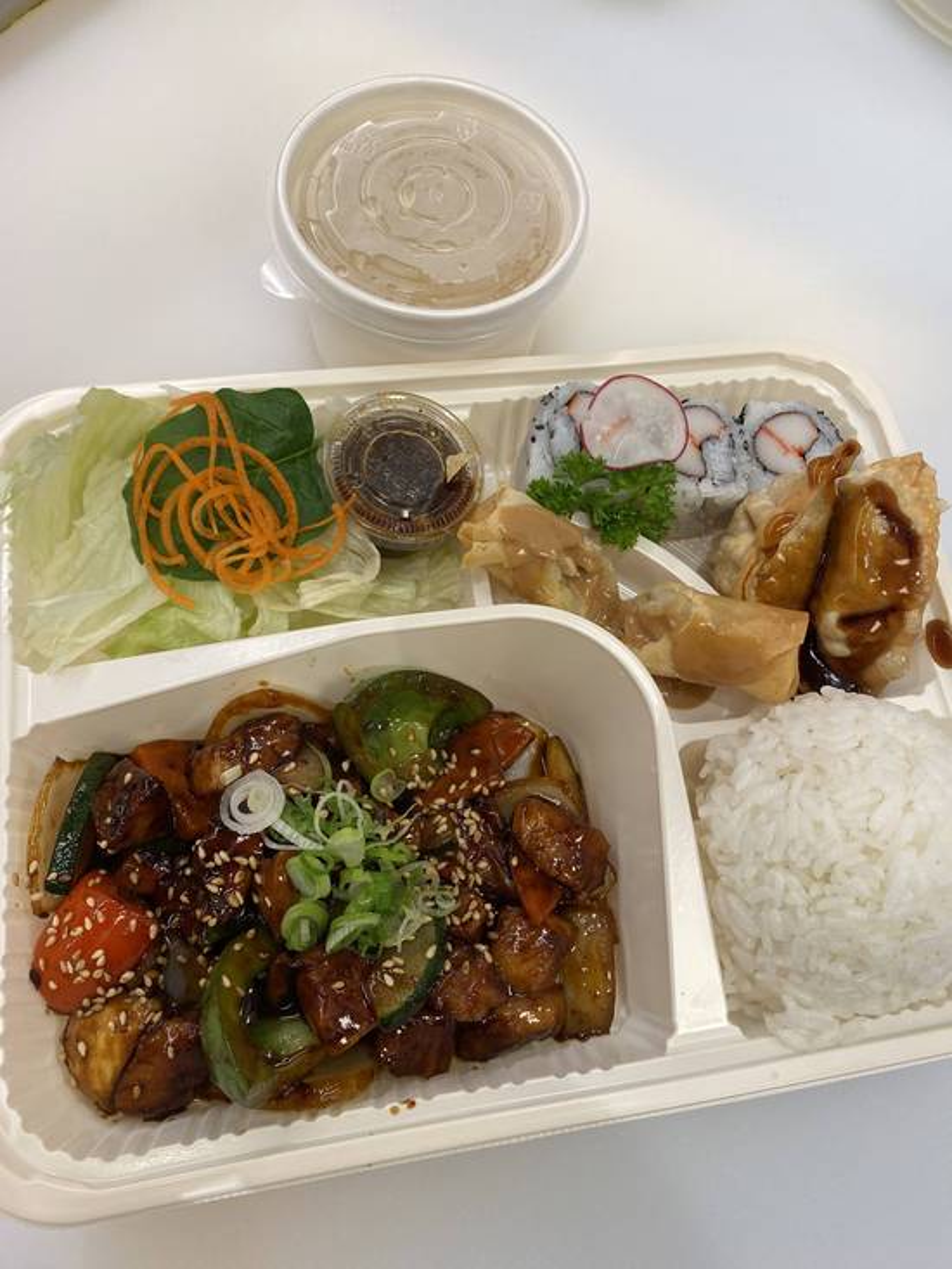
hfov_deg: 53.1
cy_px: 634
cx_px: 476
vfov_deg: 67.3
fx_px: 953
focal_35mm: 26
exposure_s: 1/120
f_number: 1.8
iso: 64
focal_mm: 4.25
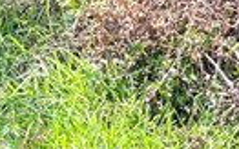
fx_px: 1408
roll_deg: -2.7
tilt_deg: +1.4
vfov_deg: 5.5
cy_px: -392
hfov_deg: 9.3
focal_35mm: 216
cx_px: 432
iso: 50
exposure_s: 1/880
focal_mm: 5.96
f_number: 1.6
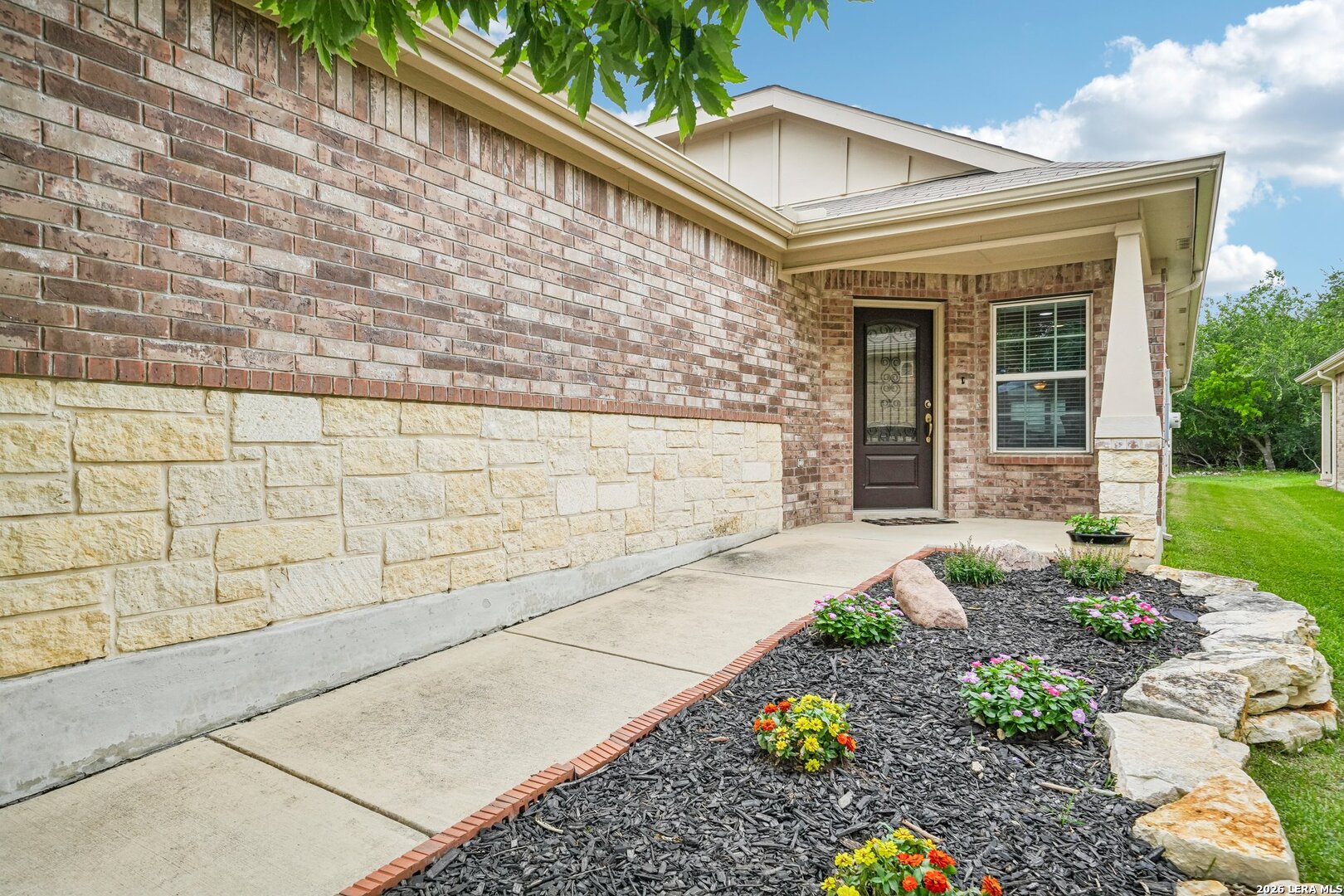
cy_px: 448
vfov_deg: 61.9
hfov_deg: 84.0
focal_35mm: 20
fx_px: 747
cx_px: 672
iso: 800
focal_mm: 20
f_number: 8
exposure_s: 1/500
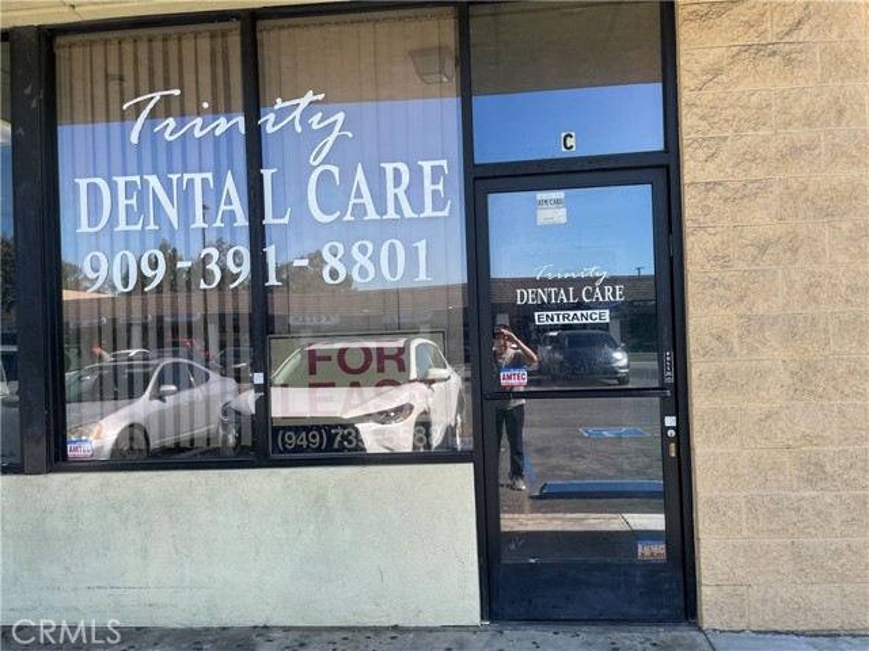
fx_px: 653
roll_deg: +1.8
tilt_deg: -0.5
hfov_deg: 67.3
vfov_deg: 53.1
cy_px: 326
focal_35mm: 26
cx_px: 434
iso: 32
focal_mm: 4.2
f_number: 1.6
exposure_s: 1/855
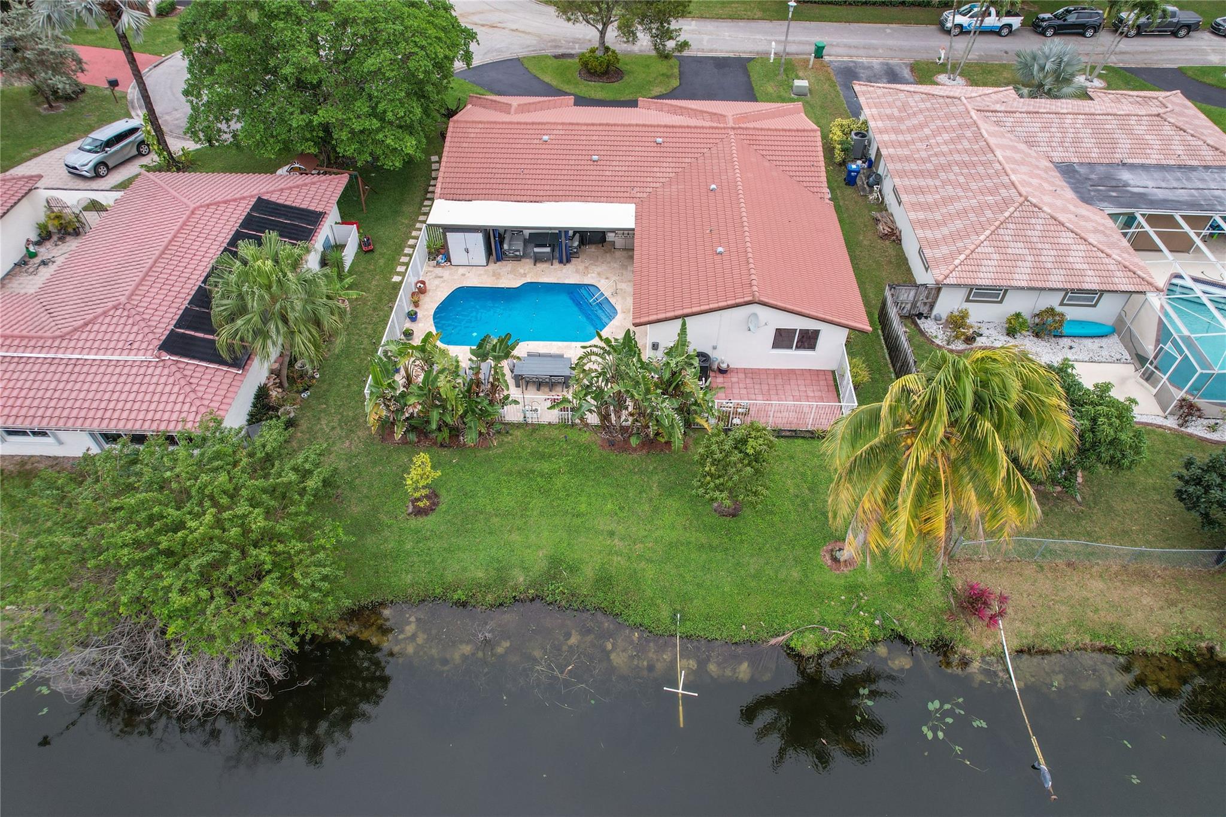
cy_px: 408
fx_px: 749
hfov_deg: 78.6
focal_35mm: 22
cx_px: 613
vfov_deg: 57.2
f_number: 2.8
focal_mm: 8.38
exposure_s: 1/180
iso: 100
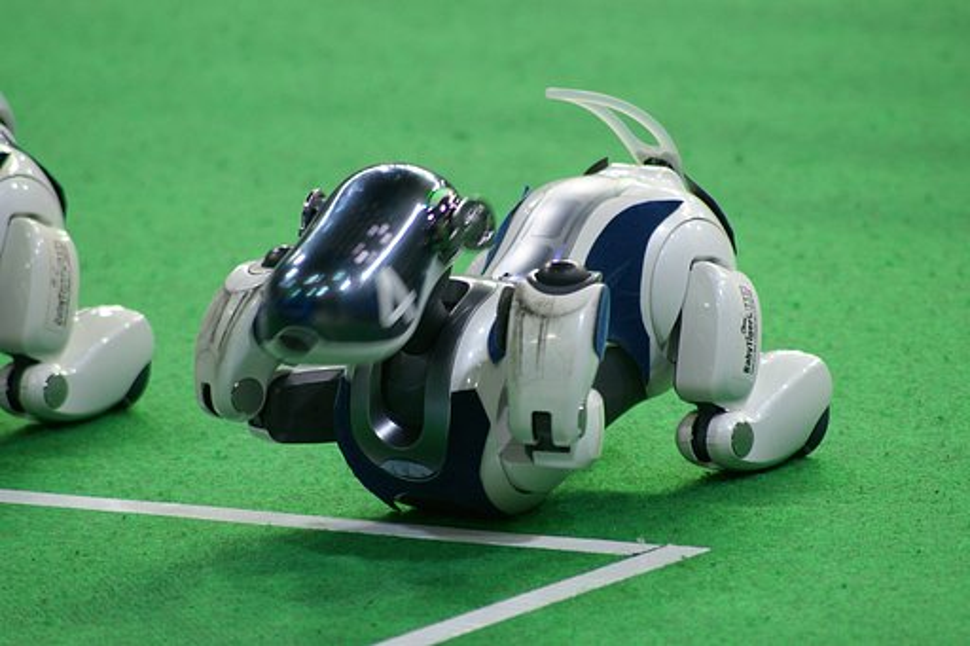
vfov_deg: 3.1
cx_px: 485
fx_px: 12120
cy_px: 323
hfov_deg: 4.6
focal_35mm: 450
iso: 400
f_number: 8
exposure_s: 1/30
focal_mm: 300
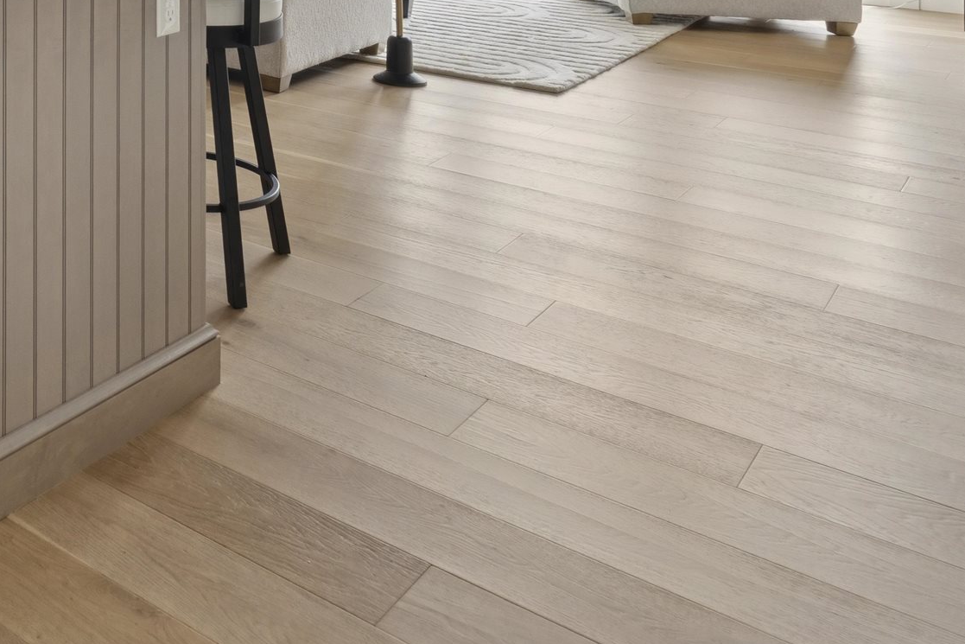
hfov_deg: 35.7
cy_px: -176
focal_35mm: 45
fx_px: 1216
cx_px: -142
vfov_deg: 25.7
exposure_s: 1/20
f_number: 9
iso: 400
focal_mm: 16.5
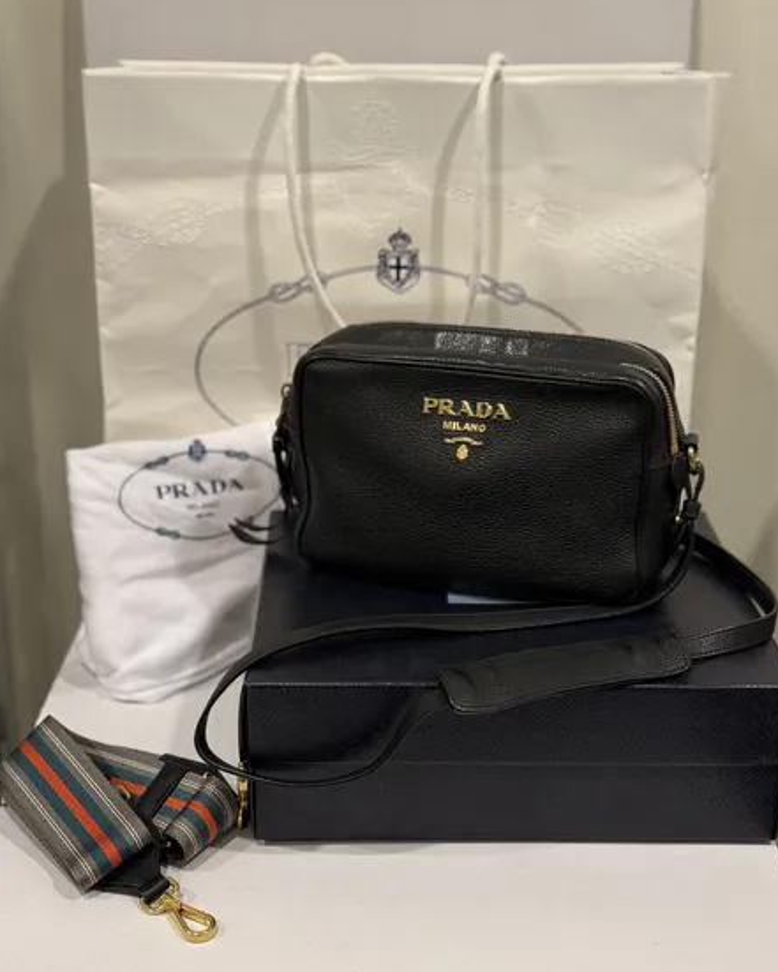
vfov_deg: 36.6
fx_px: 1467
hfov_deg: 29.7
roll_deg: -0.6
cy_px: 492
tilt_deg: -22.3
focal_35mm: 51
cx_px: 393
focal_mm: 6.76
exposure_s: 1/50
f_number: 1.78
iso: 125
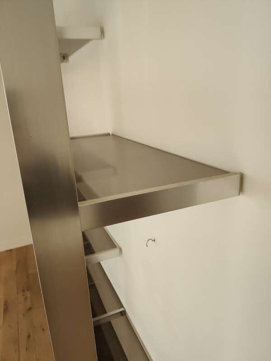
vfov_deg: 67.3
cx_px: 136
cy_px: 180
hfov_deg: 53.1
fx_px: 271
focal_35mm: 26
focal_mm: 4.75
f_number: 1.75
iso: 1121
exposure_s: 1/100
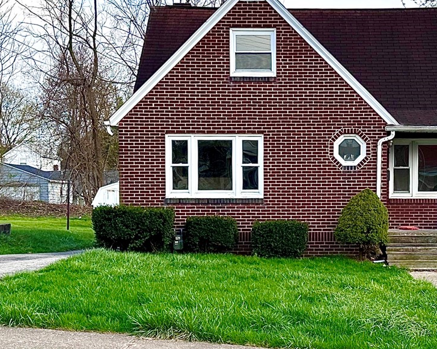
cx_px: 275
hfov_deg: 53.6
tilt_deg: +0.3
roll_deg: -2.9
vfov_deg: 44.5
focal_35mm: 33
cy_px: 158
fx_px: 427
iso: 80
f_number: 1.78
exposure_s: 1/389
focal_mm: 6.86
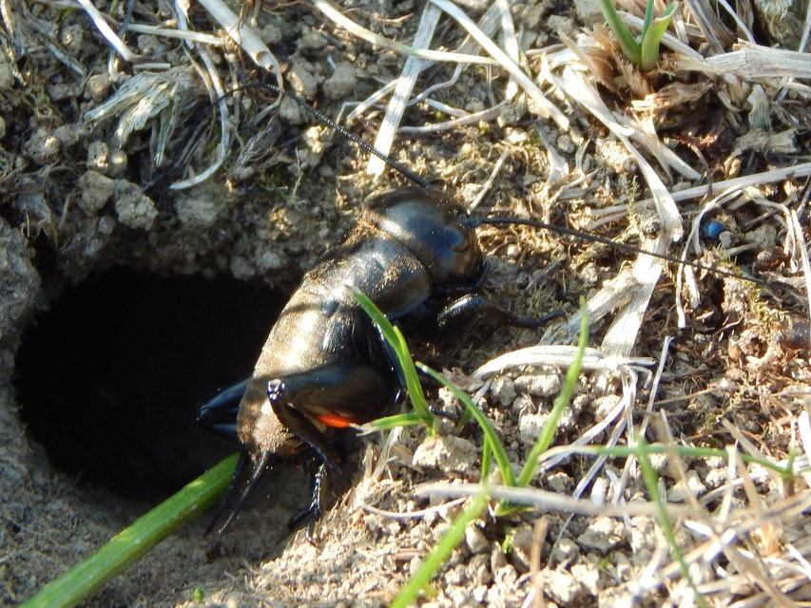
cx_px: 406
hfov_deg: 7.1
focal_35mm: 279
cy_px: 304
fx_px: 6537
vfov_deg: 5.3
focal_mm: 50.1
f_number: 5.7
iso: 125
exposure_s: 1/100
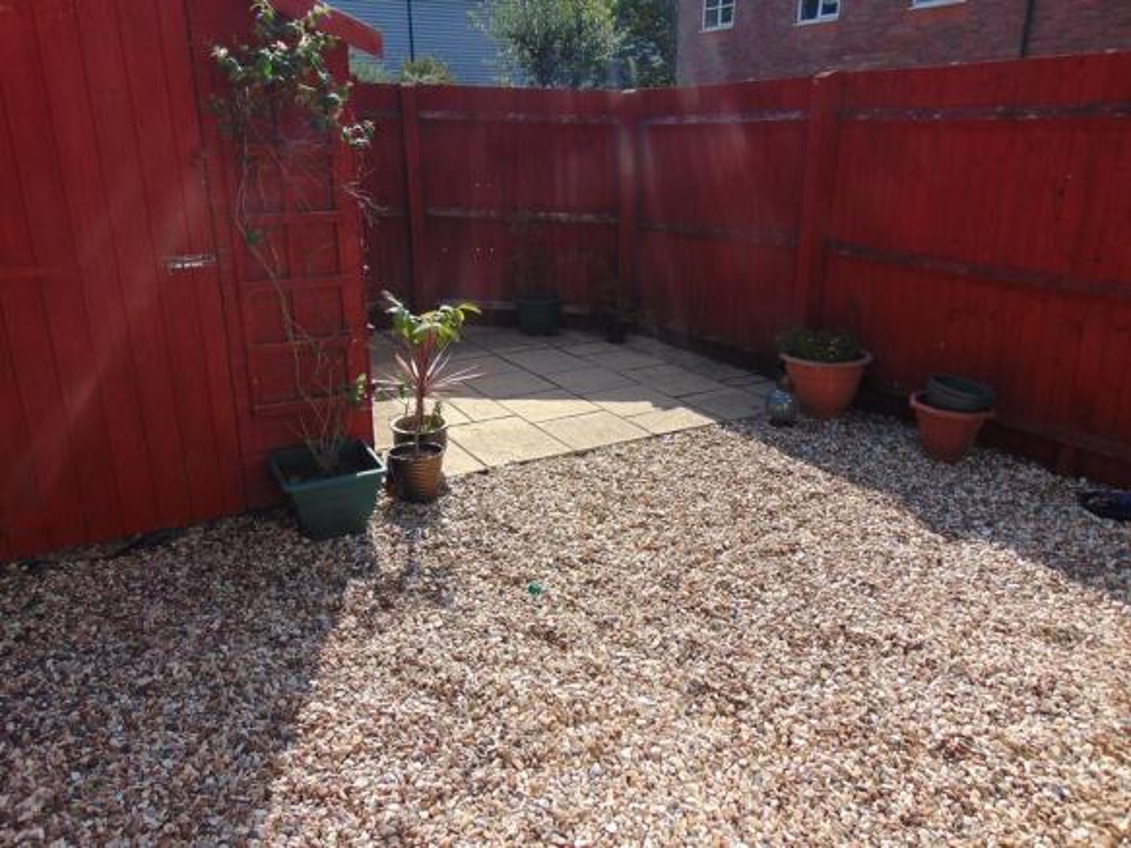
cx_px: 566
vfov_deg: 54.9
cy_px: 424
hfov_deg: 69.4
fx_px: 817
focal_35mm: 25
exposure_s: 1/200
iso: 80
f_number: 7.7
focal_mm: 4.5
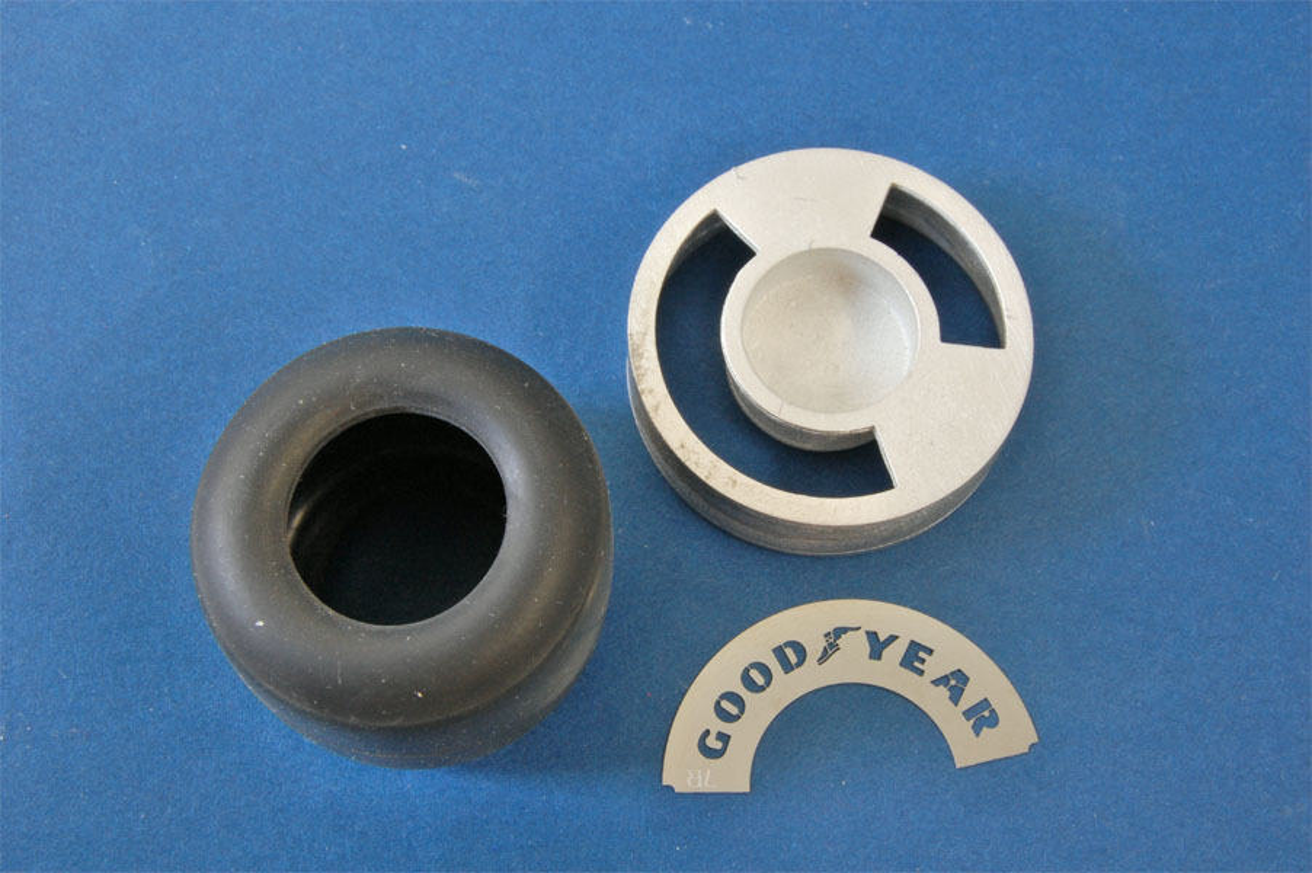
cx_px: 656
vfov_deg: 22.6
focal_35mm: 60
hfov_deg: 33.4
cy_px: 436
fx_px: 2185
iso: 400
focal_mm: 40
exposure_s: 1/1.6
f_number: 20
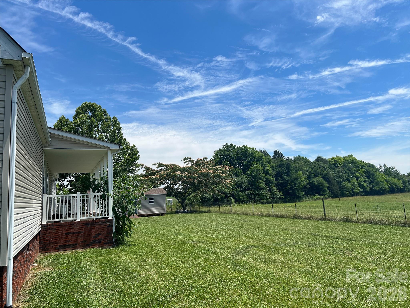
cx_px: 205
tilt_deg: +8.9
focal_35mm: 26
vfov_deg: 53.1
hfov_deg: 67.3
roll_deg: +3.5
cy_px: 154
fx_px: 308
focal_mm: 5.7
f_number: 1.5
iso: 50
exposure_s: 1/5319
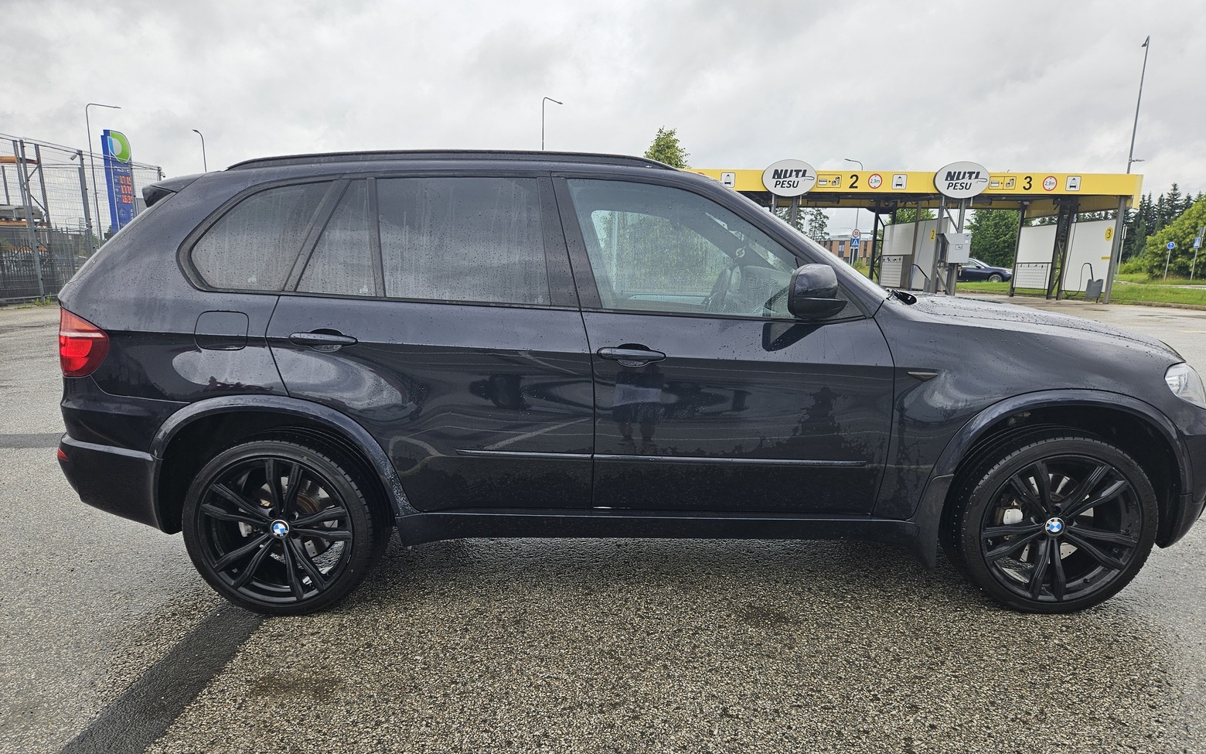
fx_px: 822
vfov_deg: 48.9
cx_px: 618
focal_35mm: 25
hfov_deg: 72.5
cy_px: 462
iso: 25
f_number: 1.8
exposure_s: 1/703
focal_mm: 5.4
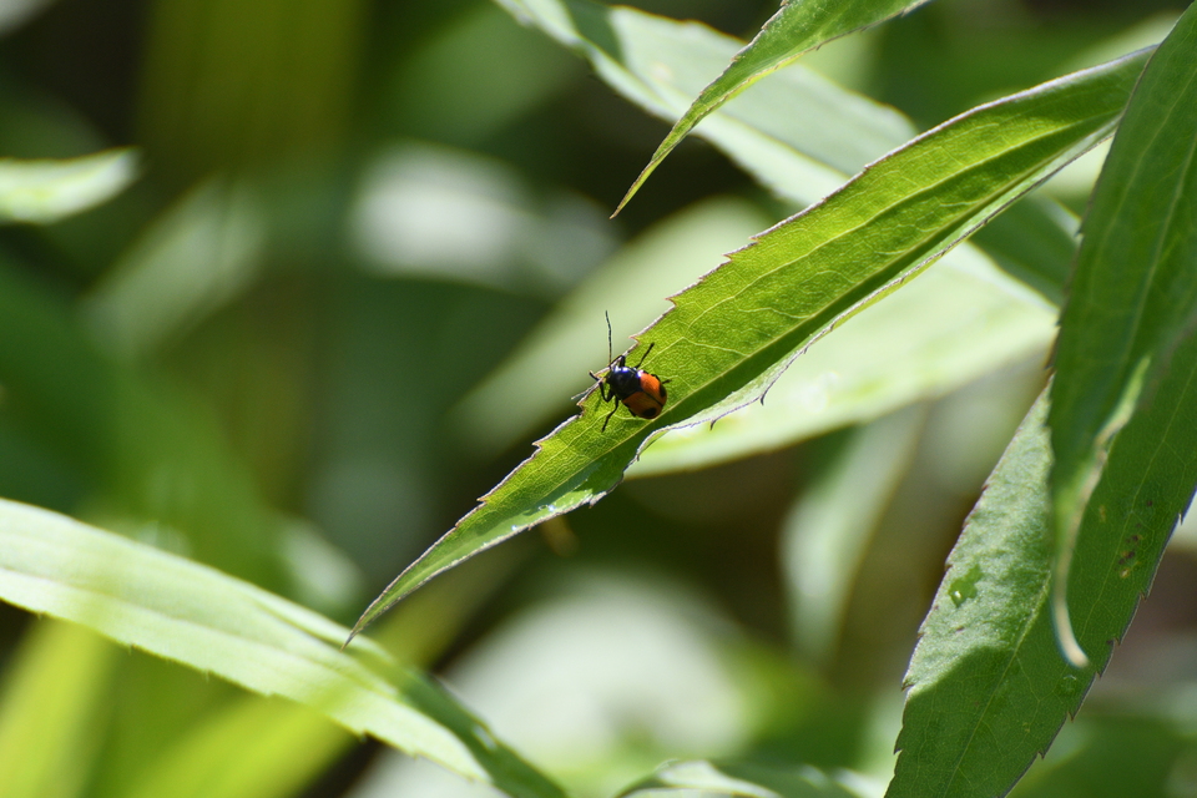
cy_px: 399
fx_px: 14961
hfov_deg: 4.6
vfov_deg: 3.1
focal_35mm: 450
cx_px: 598
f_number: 8
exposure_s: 1/1600
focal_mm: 300
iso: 1000
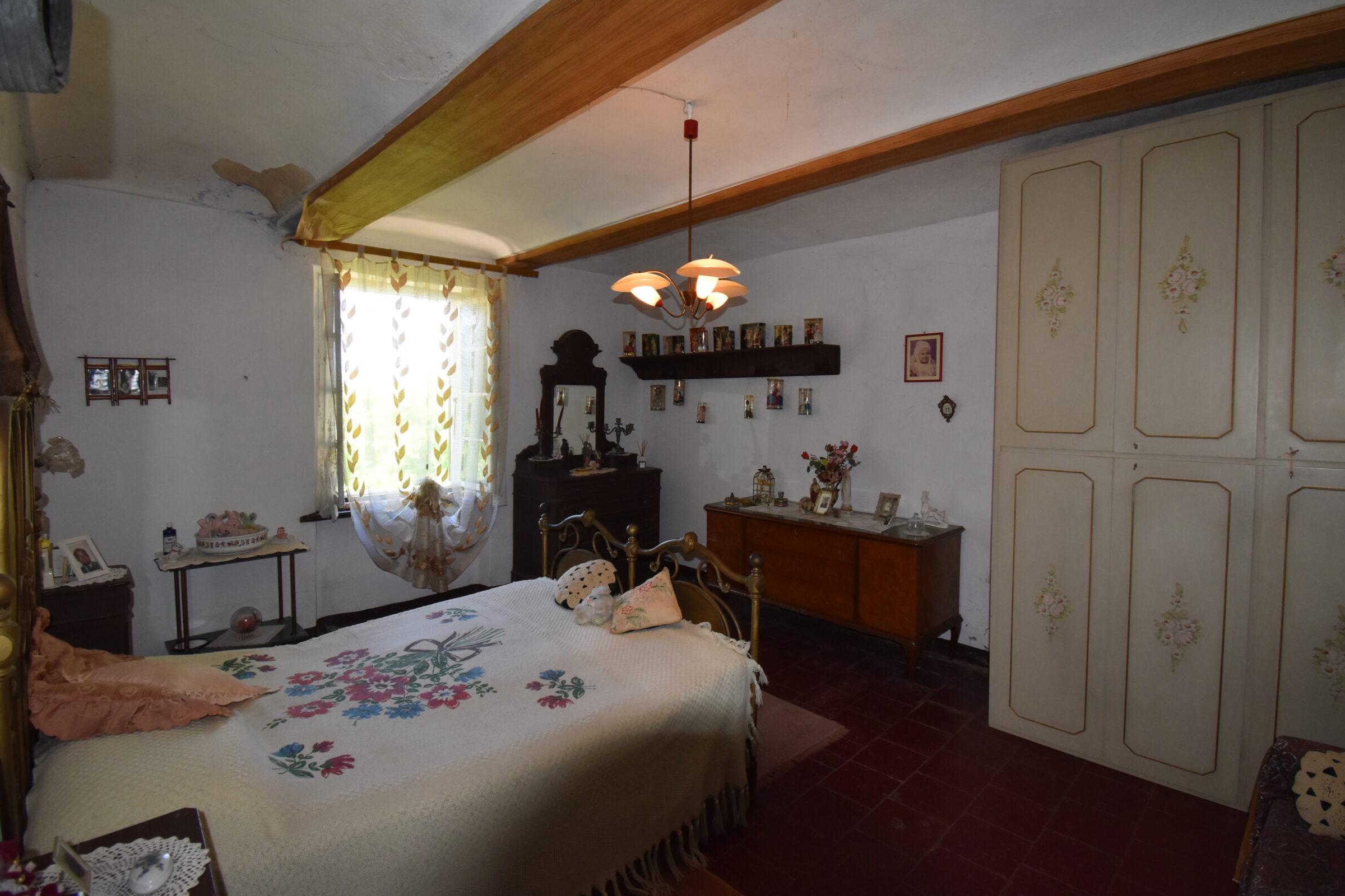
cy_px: 427
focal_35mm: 16
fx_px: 598
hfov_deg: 96.7
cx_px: 697
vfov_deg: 73.7
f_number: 5.6
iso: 800
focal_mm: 10
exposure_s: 1/125
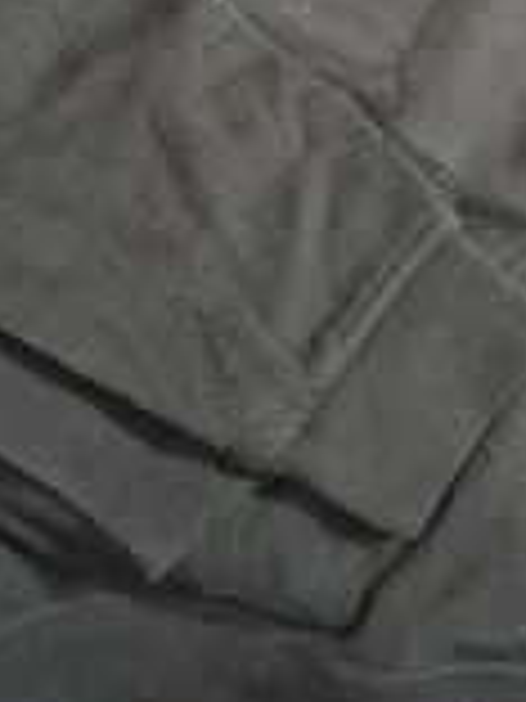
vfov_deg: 30.6
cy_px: 14
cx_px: 229
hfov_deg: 24.8
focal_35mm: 59
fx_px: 1195
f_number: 1.7
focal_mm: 6.3
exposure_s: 1/16.7
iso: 1250
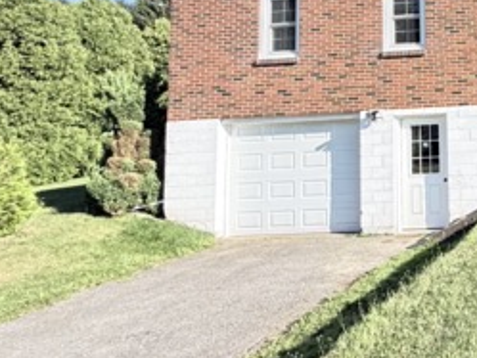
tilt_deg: +5.7
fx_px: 496
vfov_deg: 38.1
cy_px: 67
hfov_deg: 37.6
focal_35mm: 36
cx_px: 582
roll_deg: +4.7
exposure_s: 1/498
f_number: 2.2
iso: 64
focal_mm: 2.22
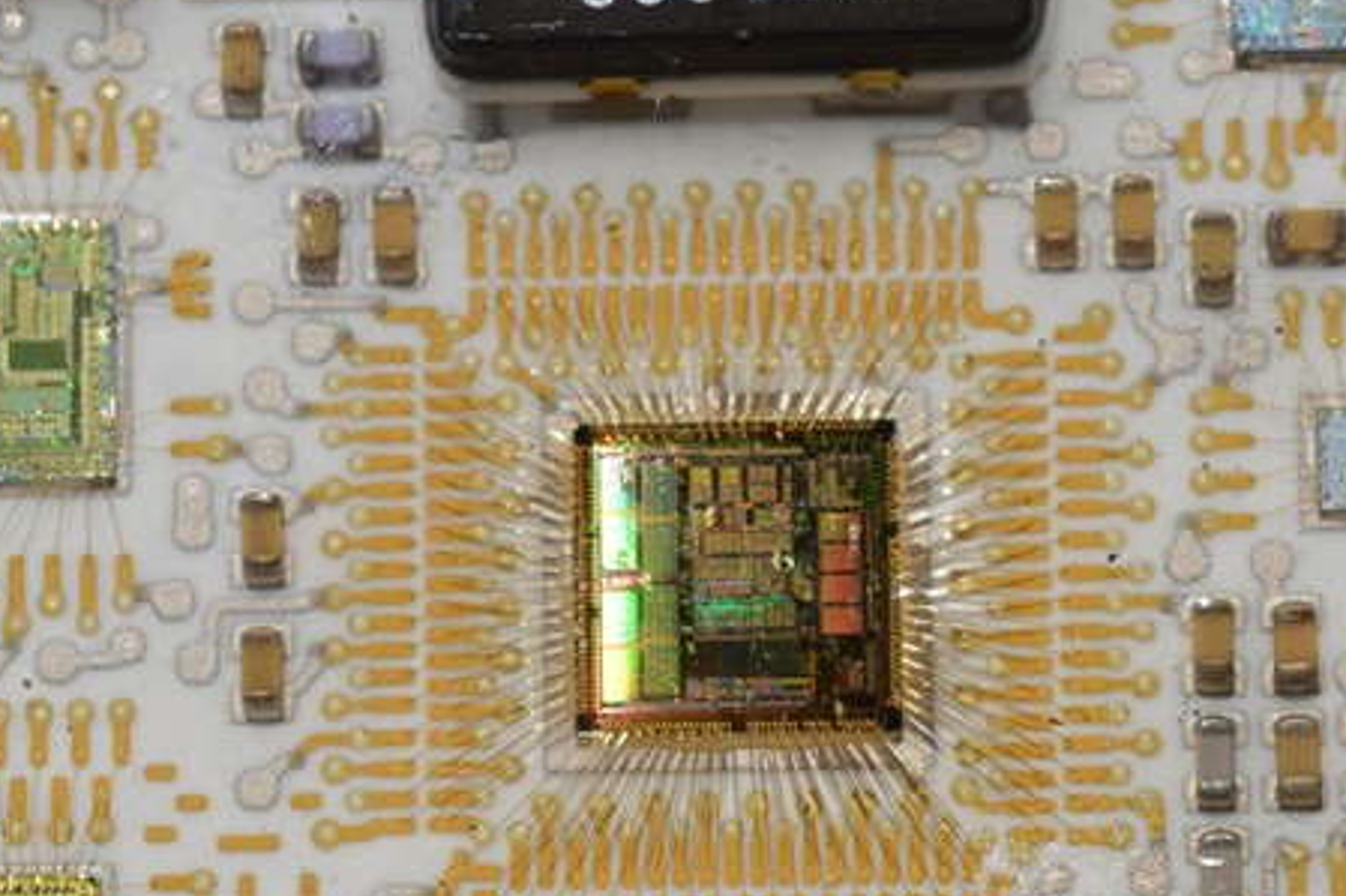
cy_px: 712
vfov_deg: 7.3
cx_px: 770
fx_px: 7031
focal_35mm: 188
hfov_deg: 10.9
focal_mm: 55
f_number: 8
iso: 100
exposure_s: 1/500
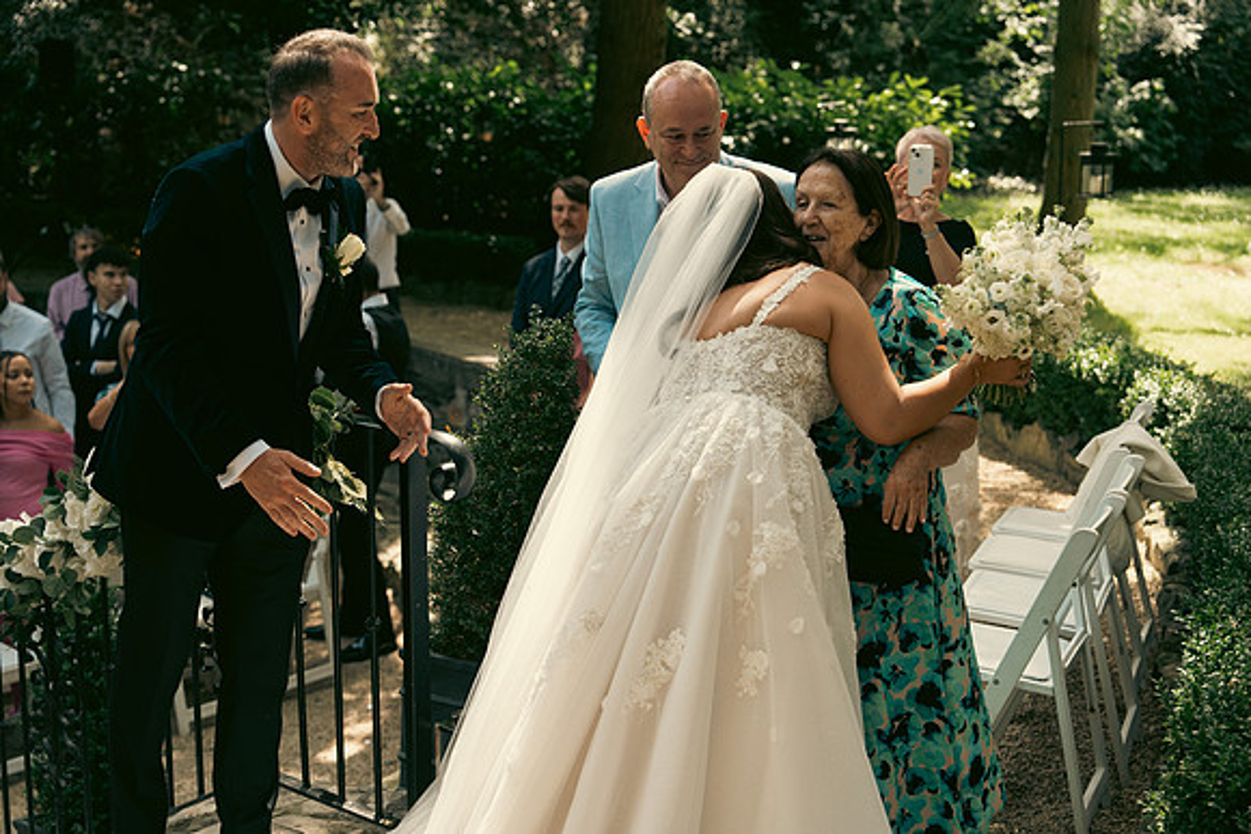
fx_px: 1877
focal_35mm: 54
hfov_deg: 36.9
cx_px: 626
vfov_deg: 25.1
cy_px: 417
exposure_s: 1/200
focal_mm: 54
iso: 160
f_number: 3.5
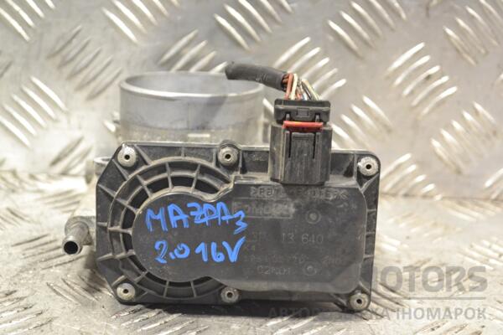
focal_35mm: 69
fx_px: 964
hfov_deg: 29.2
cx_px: 252
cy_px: 168
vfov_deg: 19.7
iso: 3200
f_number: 6.3
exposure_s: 1/160
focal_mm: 46
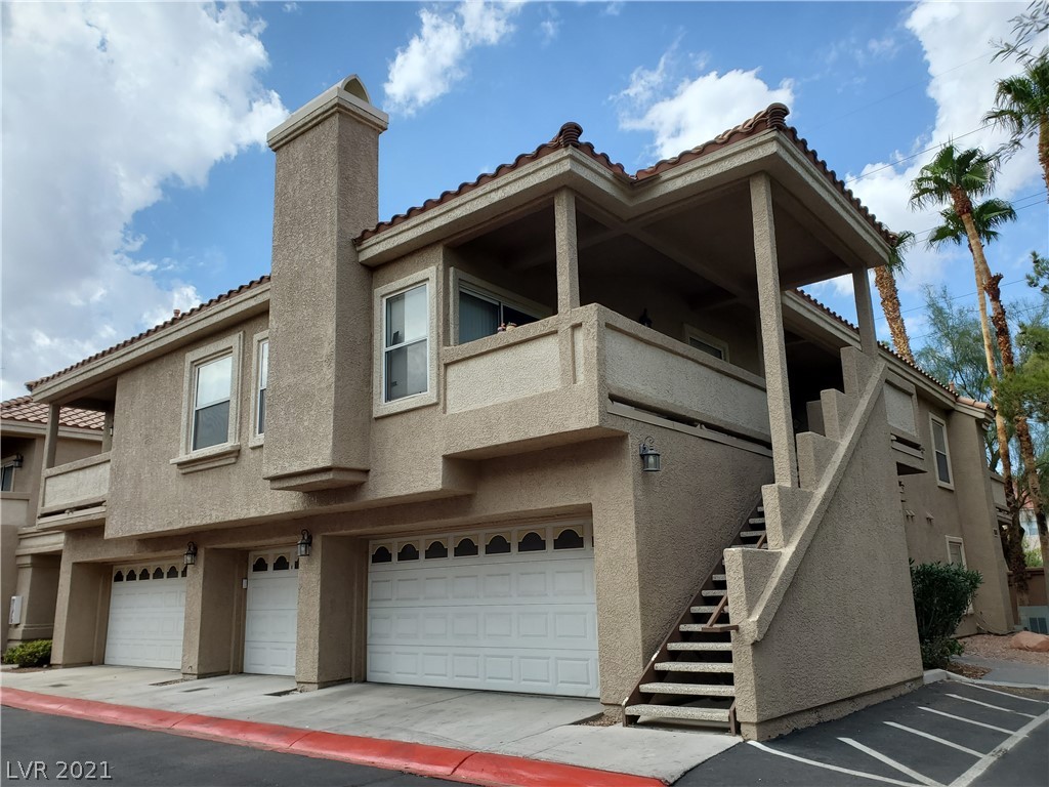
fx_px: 788
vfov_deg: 53.1
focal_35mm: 26
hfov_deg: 67.3
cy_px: 394
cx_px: 524
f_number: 2.4
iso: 50
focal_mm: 4.3
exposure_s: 1/1154
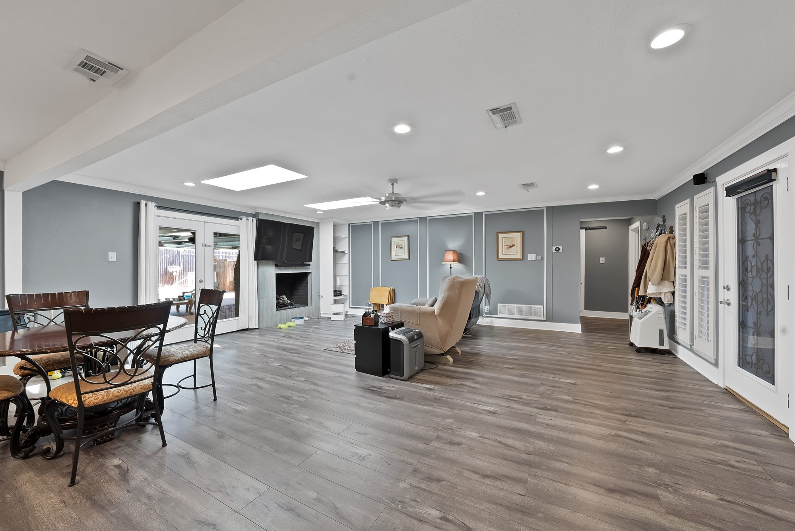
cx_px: 398
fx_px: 265
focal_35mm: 12
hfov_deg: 112.6
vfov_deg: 90.1
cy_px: 266
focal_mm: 12
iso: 640
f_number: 9
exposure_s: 1/3
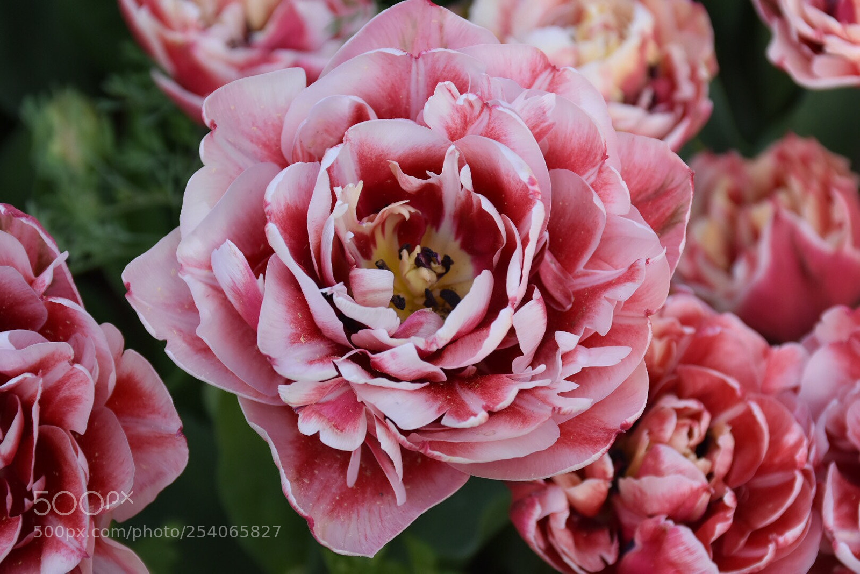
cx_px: 430
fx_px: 2150
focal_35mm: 90
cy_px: 287
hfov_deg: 22.6
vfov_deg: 15.2
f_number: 8
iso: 800
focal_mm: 60
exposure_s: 1/500
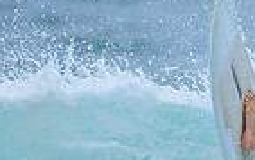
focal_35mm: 4575
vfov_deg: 0.3
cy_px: 180
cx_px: 442
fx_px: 31819
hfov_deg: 0.5
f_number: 6.3
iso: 1000
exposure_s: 1/3200
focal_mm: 800
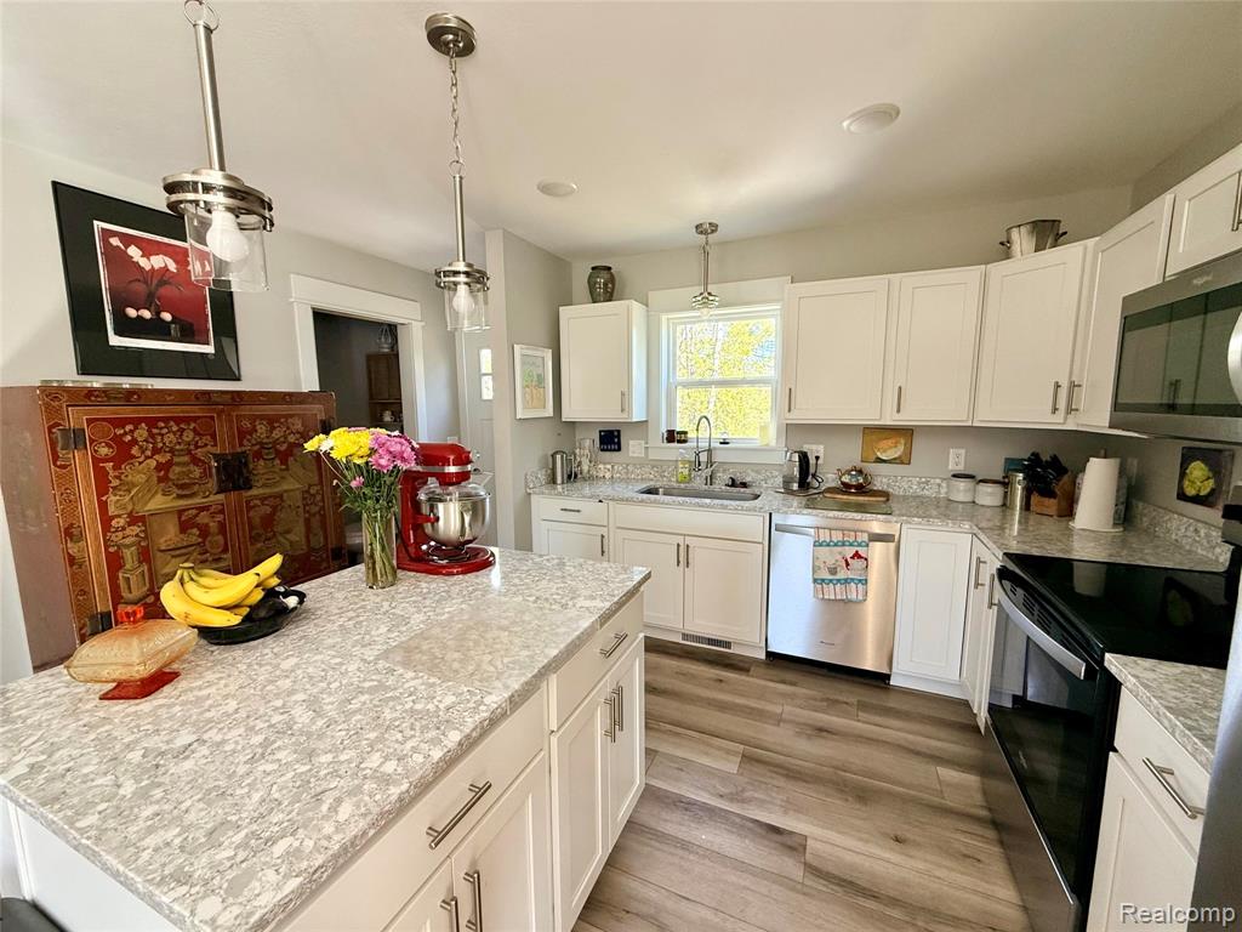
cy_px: 466
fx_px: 502
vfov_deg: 85.7
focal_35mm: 14
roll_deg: -0.4
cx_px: 621
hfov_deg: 102.1
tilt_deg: -6.9
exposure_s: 1/99
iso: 160
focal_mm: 2.22
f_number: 2.2
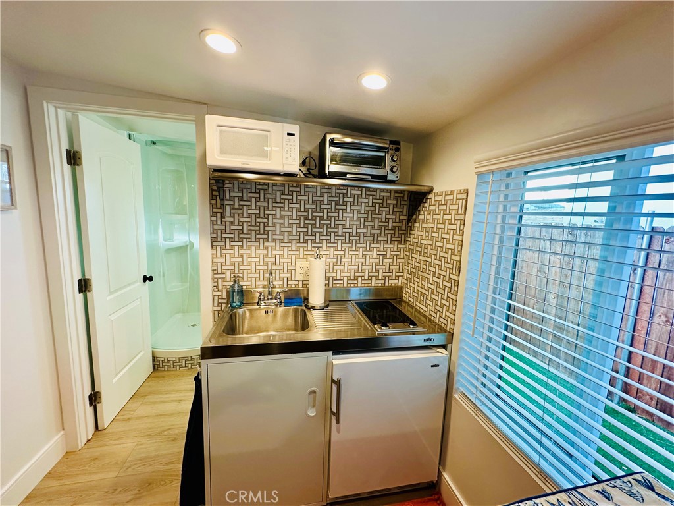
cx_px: 337
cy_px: 253
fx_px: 273
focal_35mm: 14
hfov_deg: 102.1
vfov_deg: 85.7
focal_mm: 2.22
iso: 160
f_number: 2.2
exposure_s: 1/120
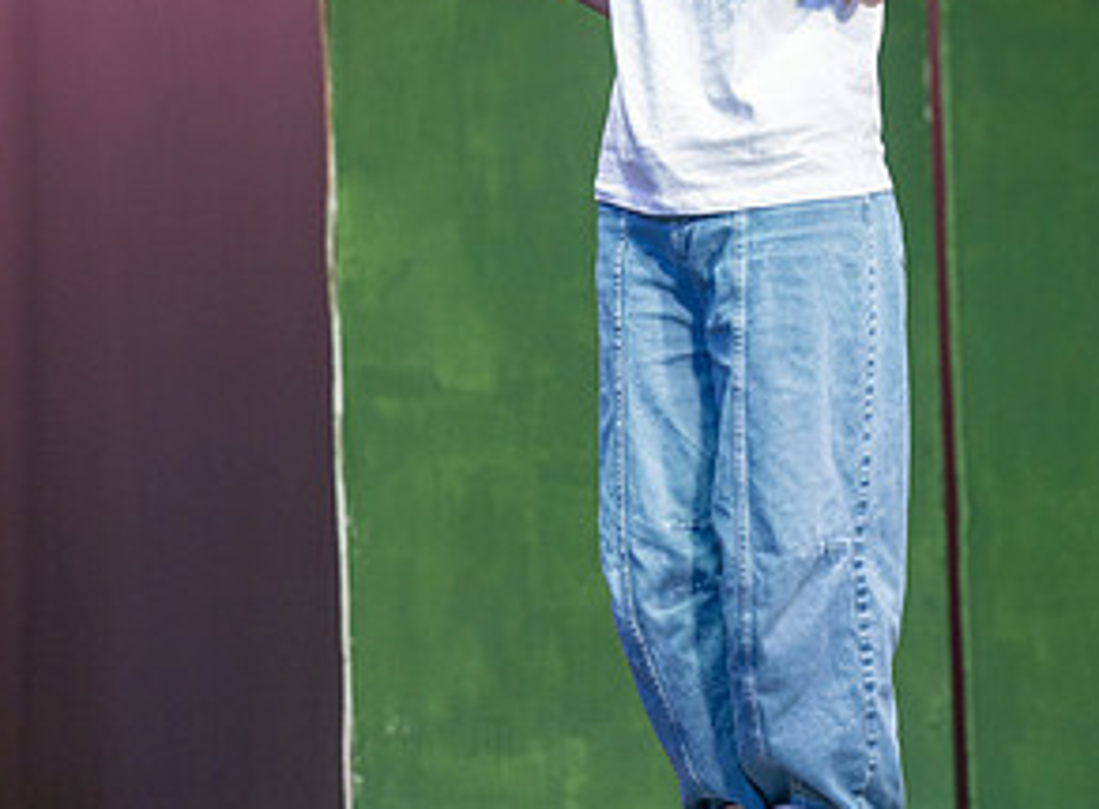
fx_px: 9115
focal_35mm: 289
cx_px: 791
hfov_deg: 6.9
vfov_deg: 5.1
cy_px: -20
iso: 400
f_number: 2.8
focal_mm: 120
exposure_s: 1/320
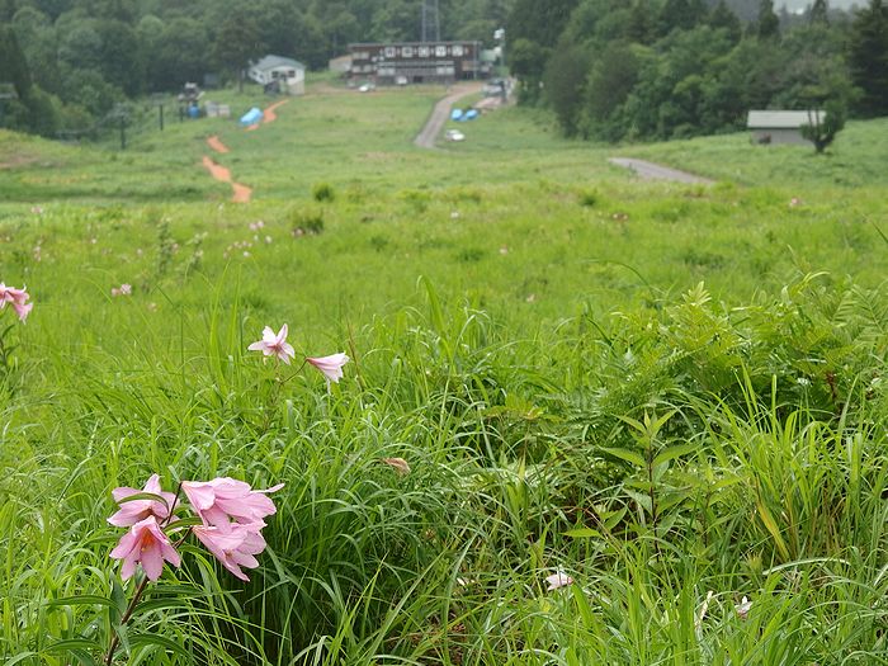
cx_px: 444
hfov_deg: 15.2
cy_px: 333
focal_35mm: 130
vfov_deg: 11.4
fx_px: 3335
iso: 100
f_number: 3.5
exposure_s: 1/400
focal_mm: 23.5
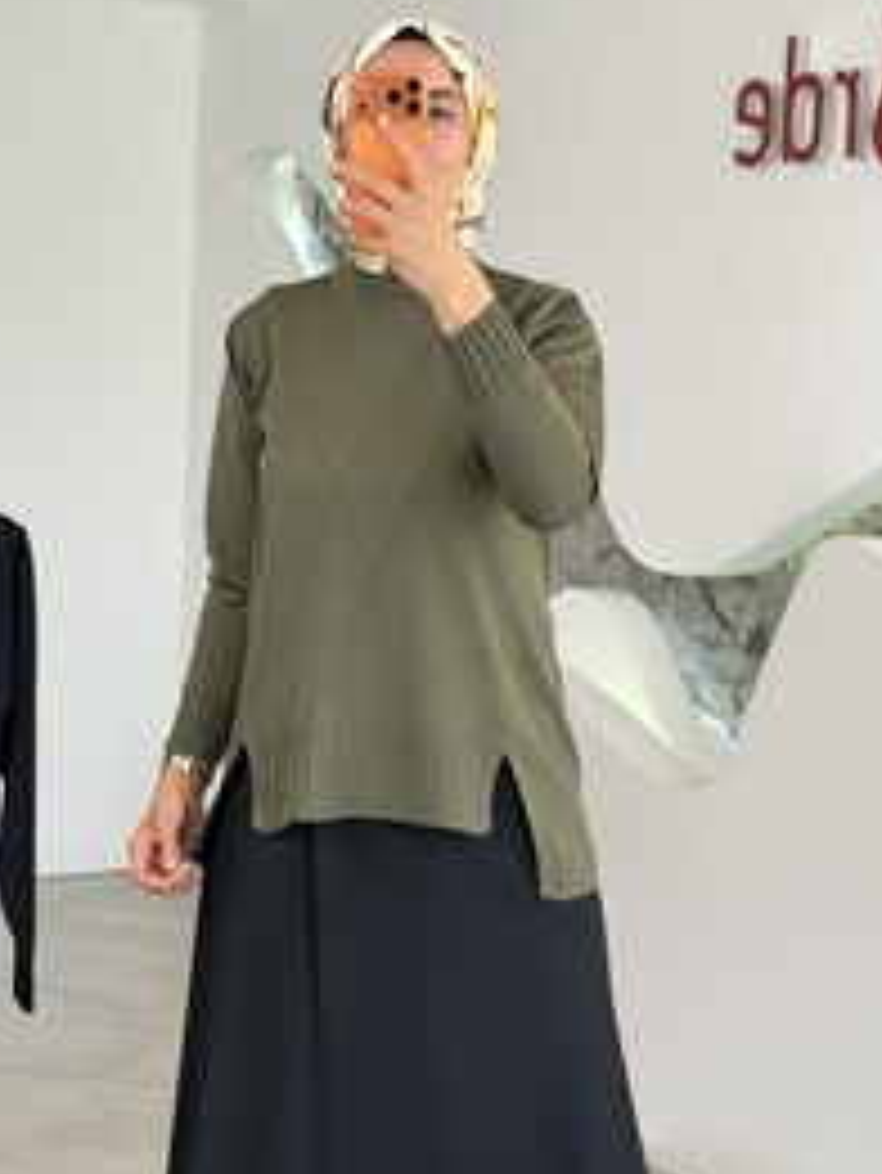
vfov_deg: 25.6
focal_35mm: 76
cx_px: 333
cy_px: 533
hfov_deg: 19.4
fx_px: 2580
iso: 50
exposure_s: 1/160
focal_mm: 6.76
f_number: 1.78
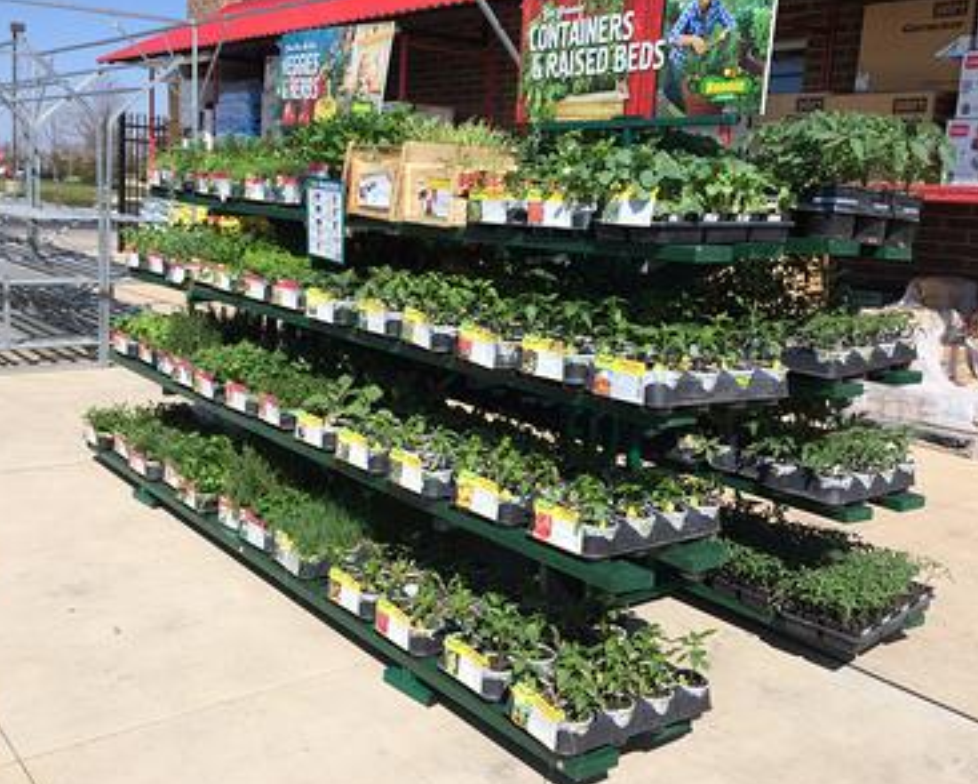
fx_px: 1043
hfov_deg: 50.2
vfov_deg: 41.1
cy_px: 347
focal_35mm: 36
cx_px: 505
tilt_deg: -10.8
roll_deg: -3.1
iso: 32
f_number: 2.2
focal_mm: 4.15
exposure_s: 1/2415
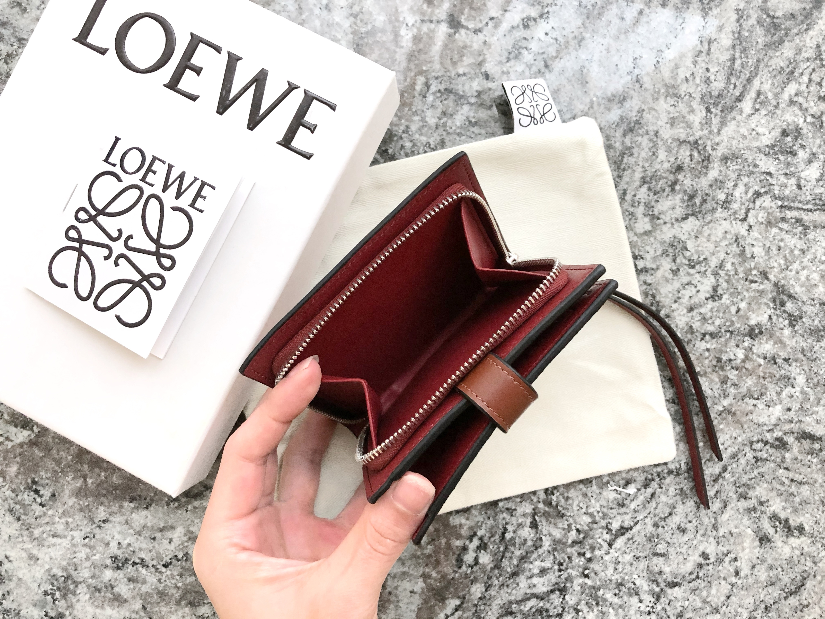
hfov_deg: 63.4
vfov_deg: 49.7
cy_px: 310
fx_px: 667
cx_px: 412
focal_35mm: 28
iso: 80
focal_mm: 4
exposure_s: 1/15
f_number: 1.8
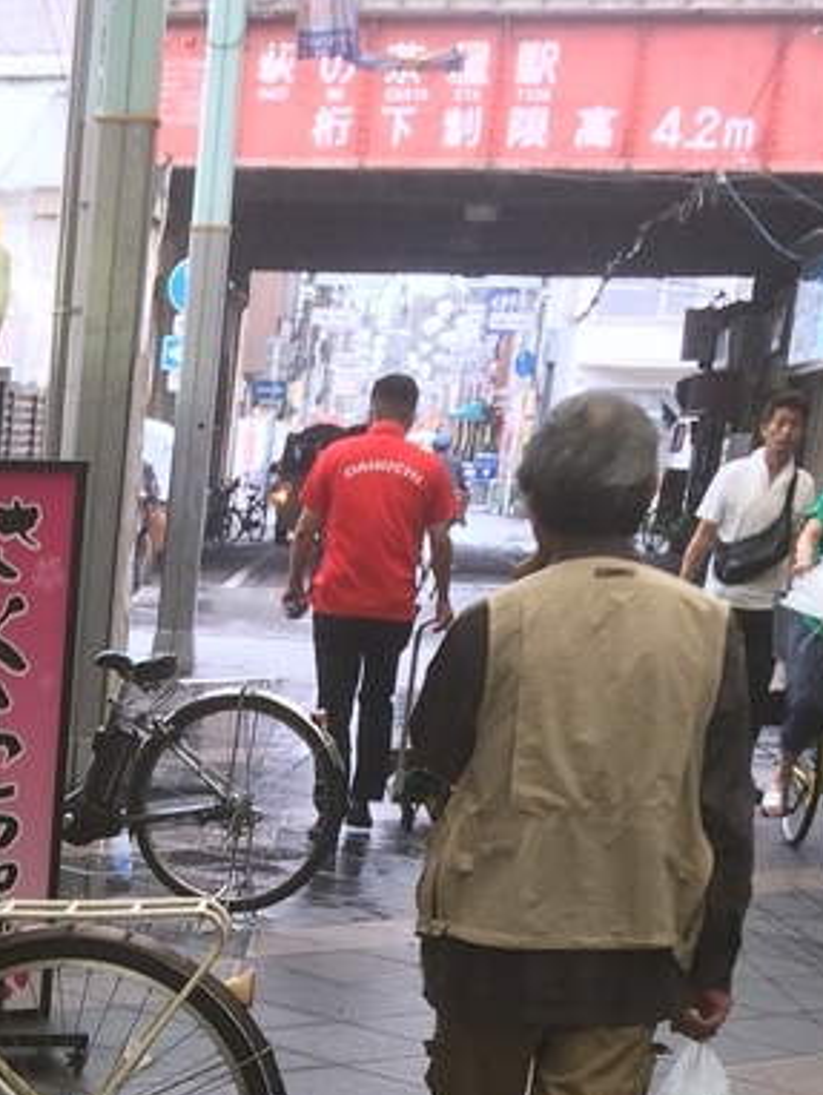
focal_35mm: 91
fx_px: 2882
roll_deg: +0.0
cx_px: -370
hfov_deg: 15.2
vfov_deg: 19.7
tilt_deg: -21.9
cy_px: 1459
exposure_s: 1/60
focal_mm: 4.15
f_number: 2.2
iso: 40
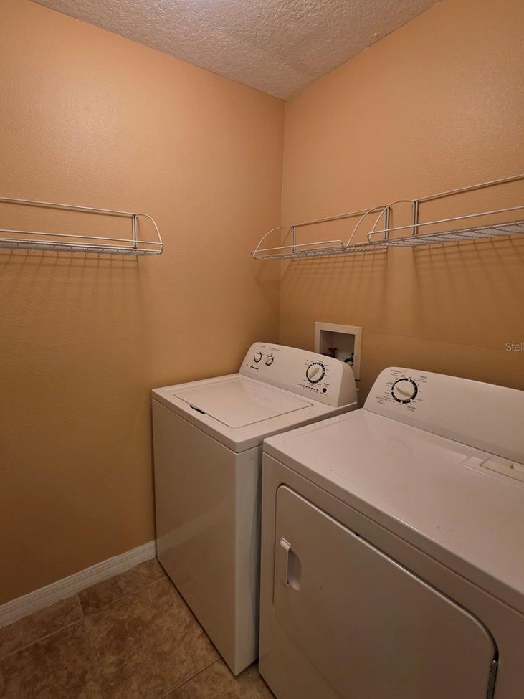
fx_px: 323
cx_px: 234
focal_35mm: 16
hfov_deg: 77.8
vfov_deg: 94.5
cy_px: 346
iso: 160
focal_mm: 2.2
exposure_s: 1/60
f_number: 1.9
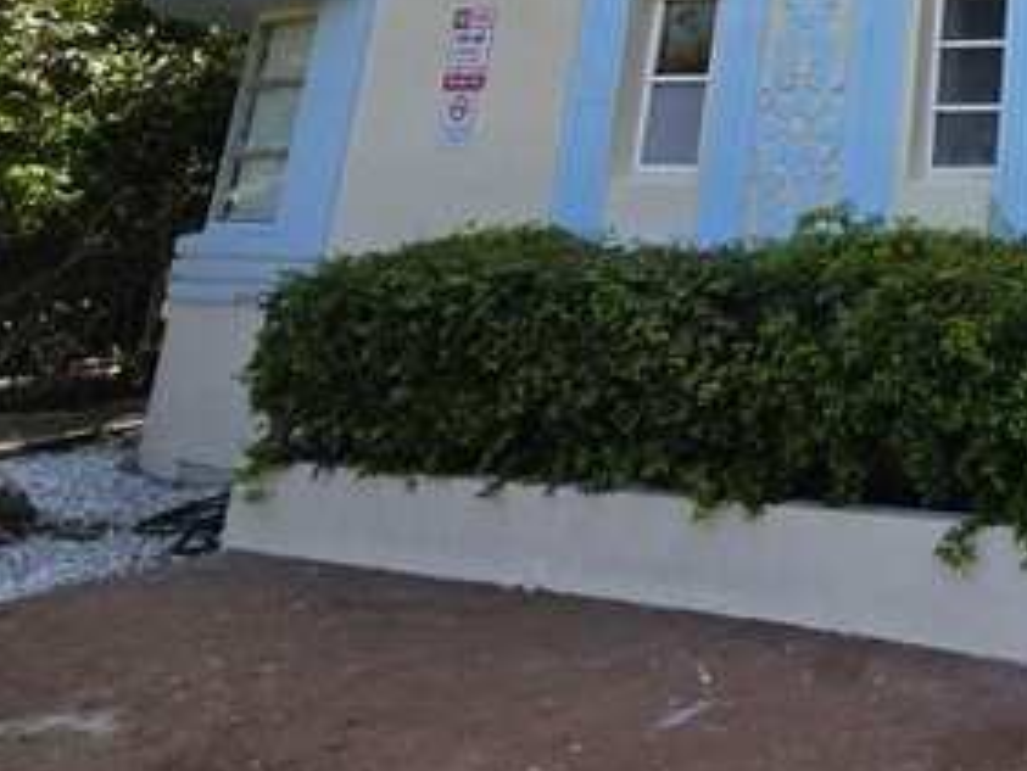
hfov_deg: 36.3
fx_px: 1098
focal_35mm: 37
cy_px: -102
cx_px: 1283
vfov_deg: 33.2
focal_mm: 2.2
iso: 100
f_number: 2.2
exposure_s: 1/3381
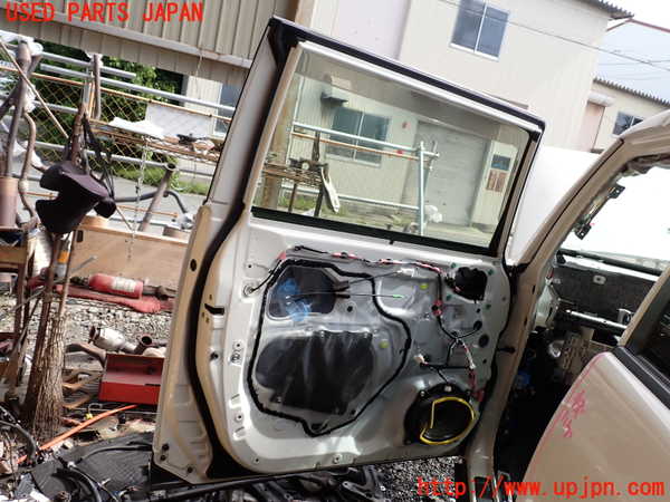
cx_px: 335
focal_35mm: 30
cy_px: 251
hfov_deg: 60.0
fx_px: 581
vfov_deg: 46.8
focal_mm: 5.4
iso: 100
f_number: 3.2
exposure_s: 1/400
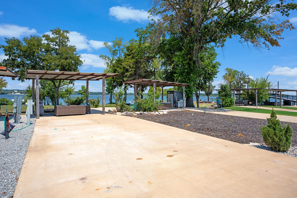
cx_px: 148
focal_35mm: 22
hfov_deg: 79.1
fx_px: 180
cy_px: 99
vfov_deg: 57.7
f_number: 9
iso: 250
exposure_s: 1/800
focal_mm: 21.8
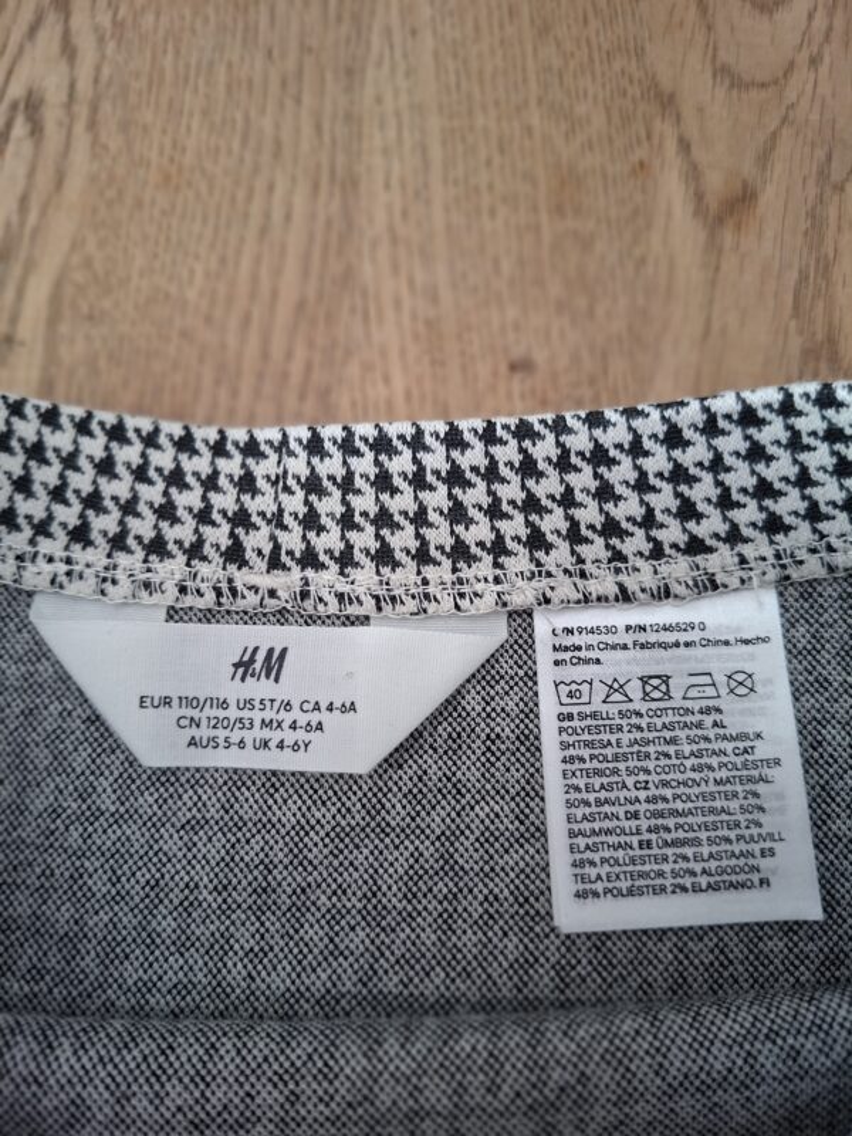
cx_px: 426
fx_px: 755
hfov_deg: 58.9
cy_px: 568
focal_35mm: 23
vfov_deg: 73.9
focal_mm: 5.54
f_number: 1.8
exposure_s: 1/25
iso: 400
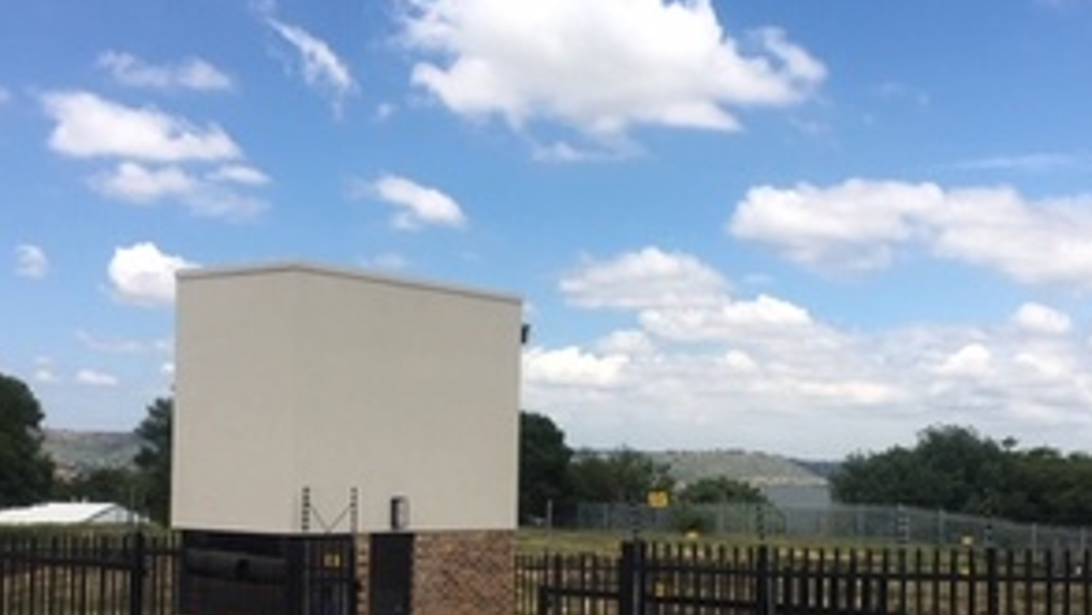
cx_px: 619
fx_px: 1564
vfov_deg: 22.1
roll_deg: -1.5
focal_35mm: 54
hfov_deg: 38.4
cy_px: 445
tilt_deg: +0.4
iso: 25
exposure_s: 1/2137
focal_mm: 4.15
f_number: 2.2
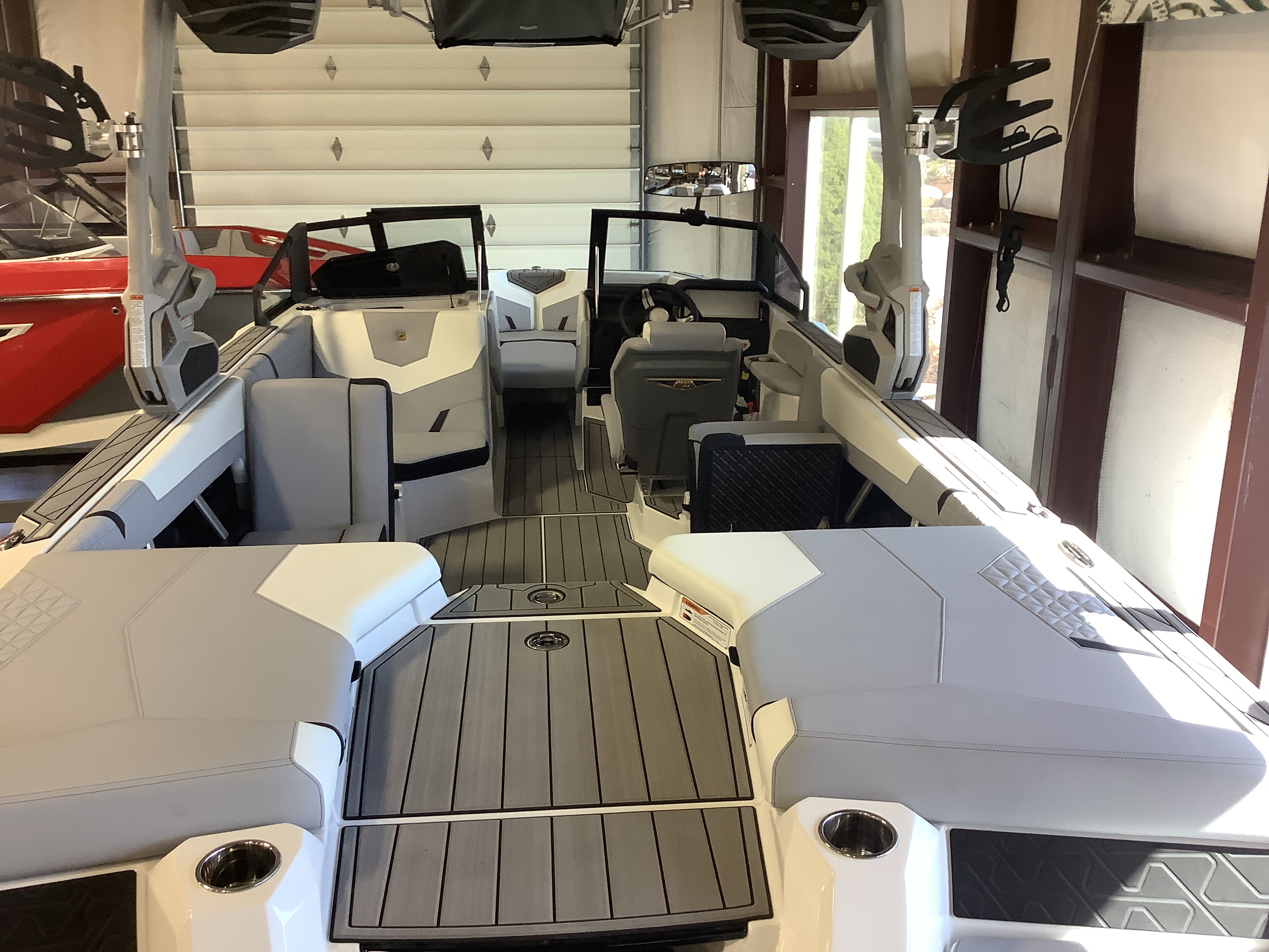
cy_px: 476
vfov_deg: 45.4
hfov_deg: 58.4
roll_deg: +1.7
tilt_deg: -18.4
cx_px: 634
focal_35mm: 31
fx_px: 1136
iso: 125
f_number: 2.4
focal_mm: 3.3
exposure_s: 1/60
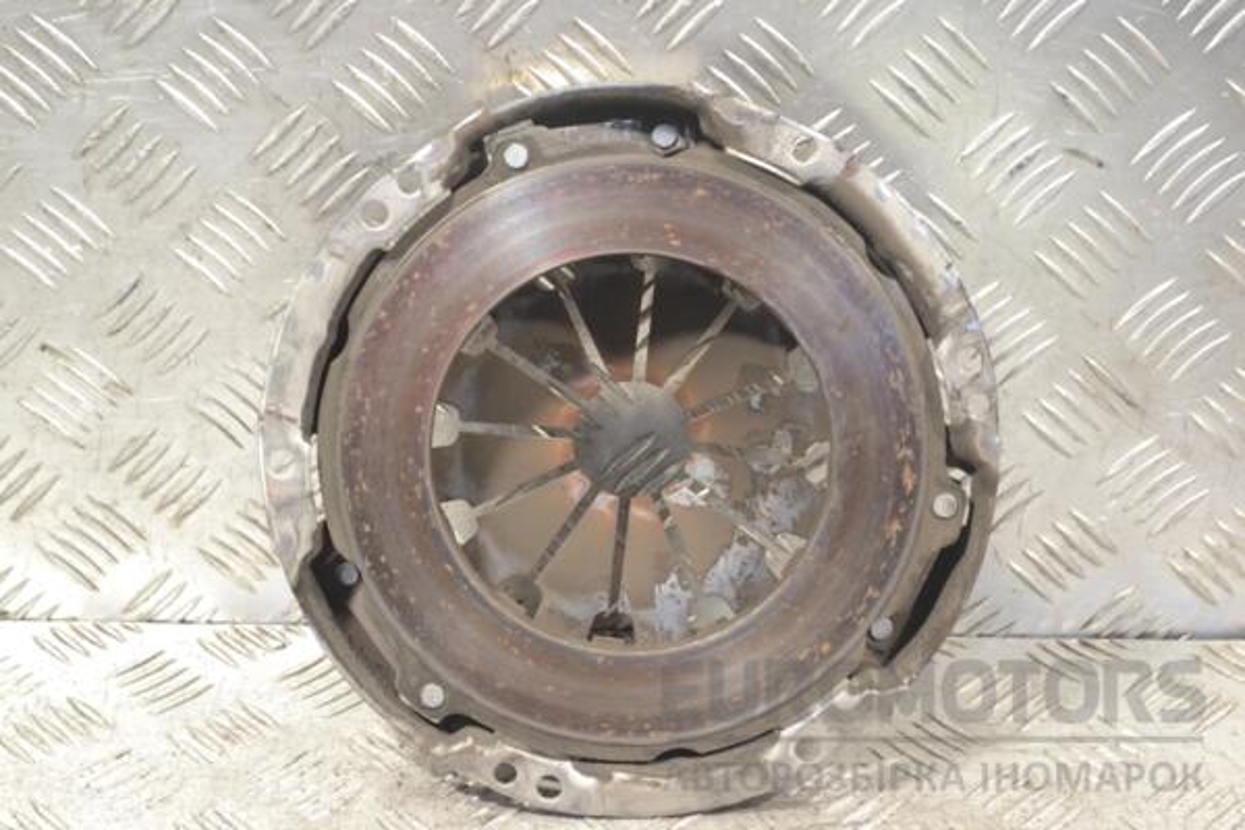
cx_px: 622
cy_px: 415
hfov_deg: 28.1
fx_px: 2490
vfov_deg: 18.9
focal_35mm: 72
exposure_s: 1/125
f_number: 5.6
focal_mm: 48
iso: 3200
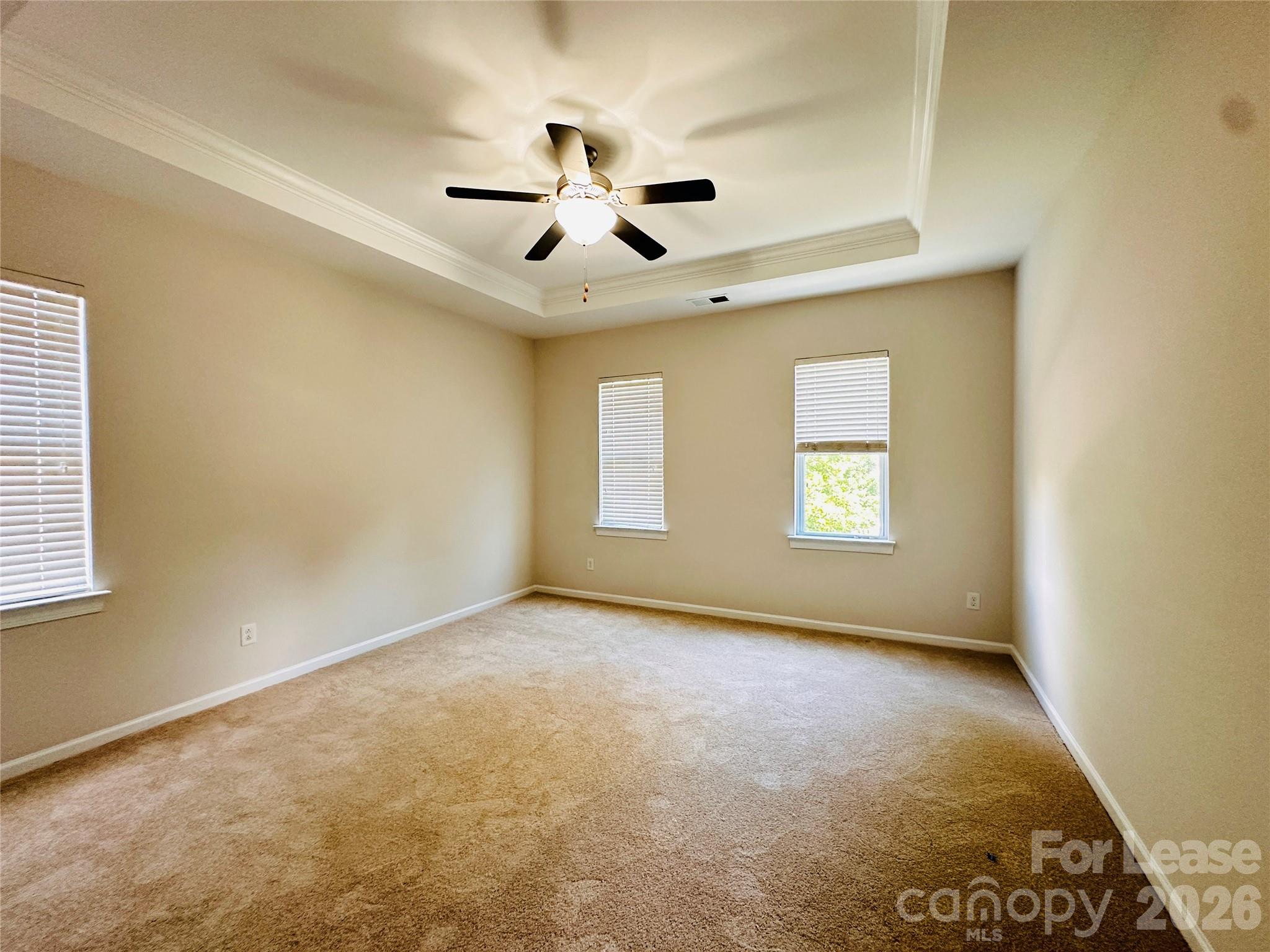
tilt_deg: -0.9
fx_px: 514
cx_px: 635
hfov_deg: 102.1
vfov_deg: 85.7
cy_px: 476
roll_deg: +0.3
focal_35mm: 14
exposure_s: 1/60
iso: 250
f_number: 2.2
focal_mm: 2.22
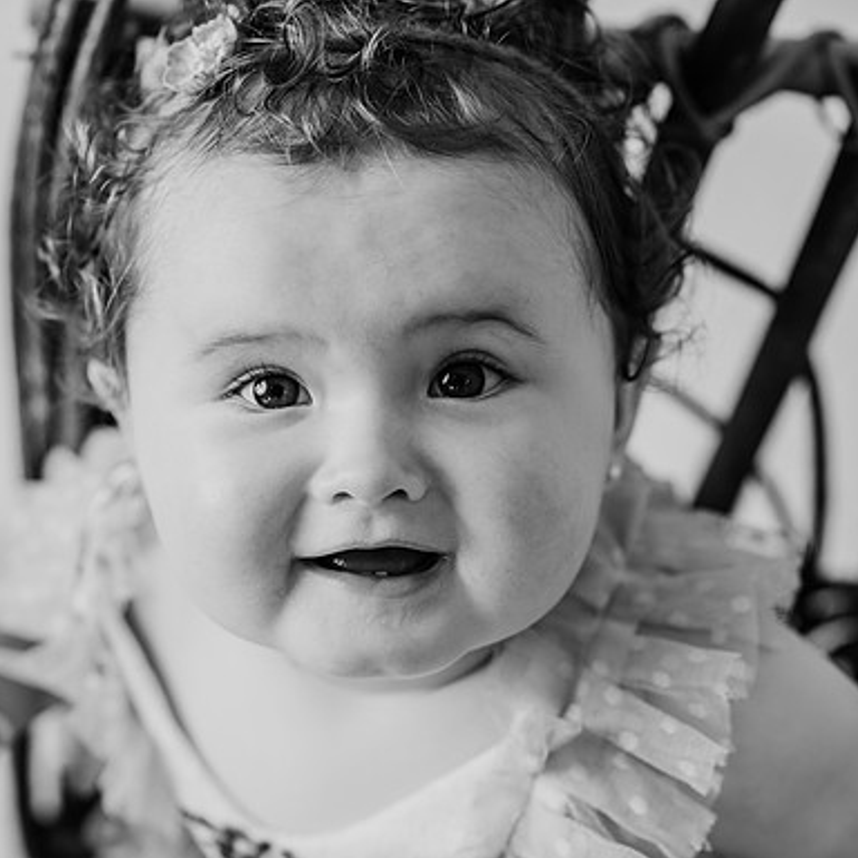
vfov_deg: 16.0
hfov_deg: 16.0
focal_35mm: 109
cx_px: 317
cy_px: 430
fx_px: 3057
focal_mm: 85
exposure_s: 1/160
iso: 100
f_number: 2.8
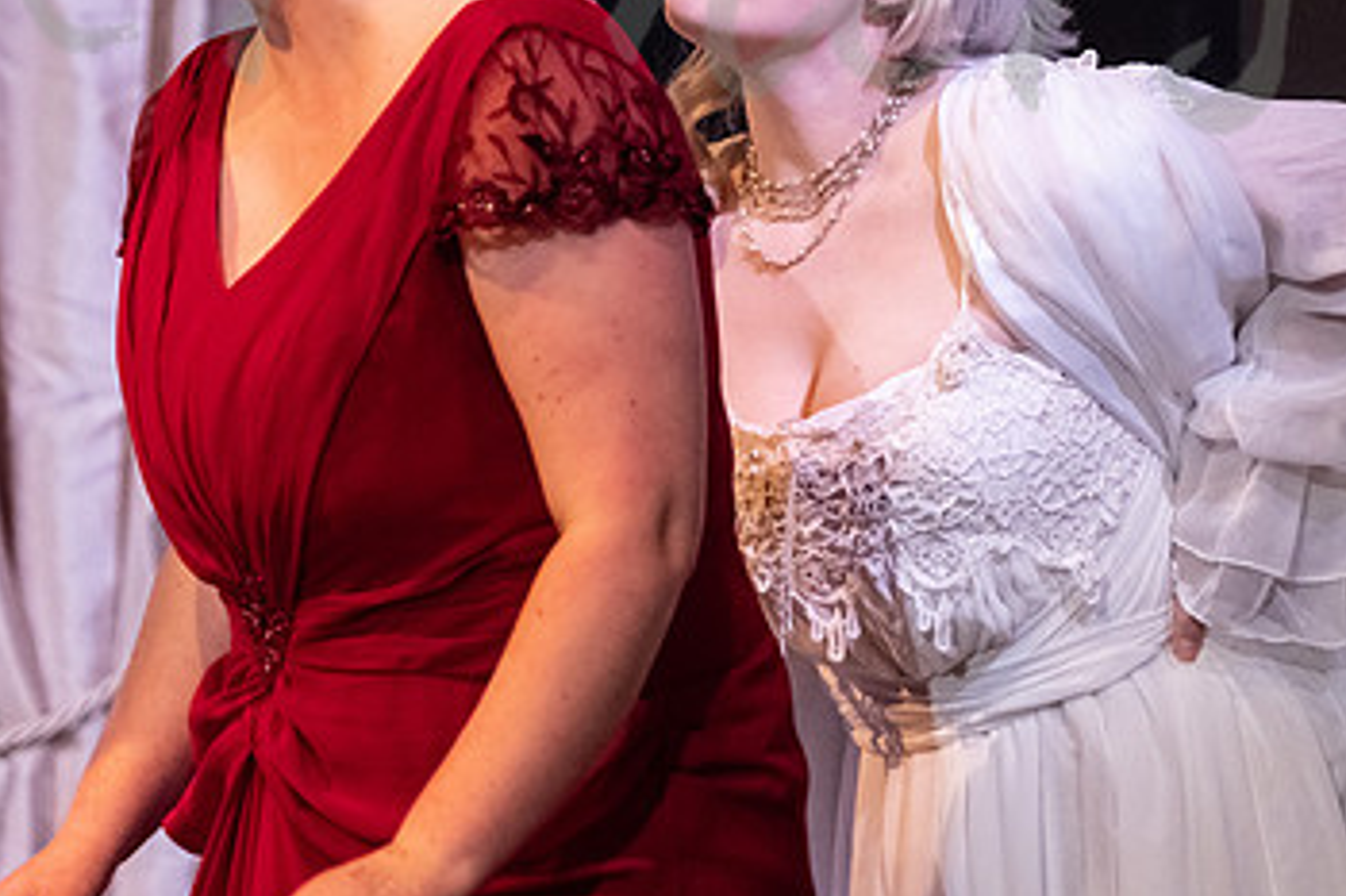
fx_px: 7810
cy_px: 183
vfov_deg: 6.6
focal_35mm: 209
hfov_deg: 9.8
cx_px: 677
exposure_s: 1/250
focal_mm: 83.8
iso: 2000
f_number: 2.8
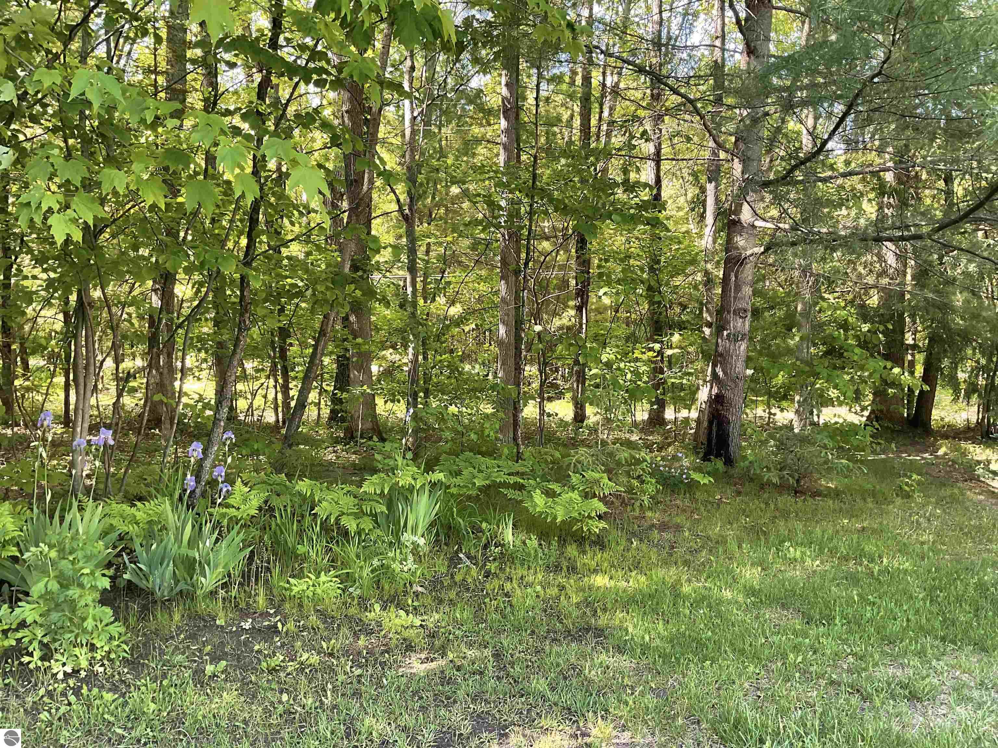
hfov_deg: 61.7
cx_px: 499
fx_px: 836
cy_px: 374
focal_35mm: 29
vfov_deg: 48.2
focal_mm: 3
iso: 40
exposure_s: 1/60
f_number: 1.8
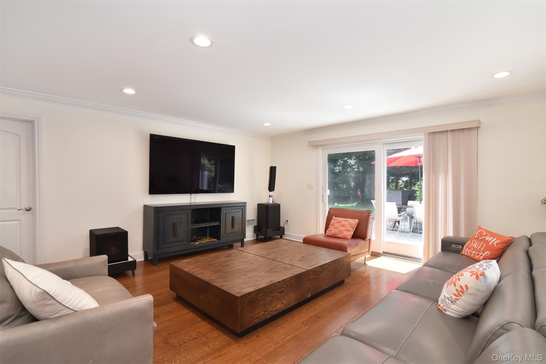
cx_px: 273
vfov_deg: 72.0
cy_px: 182
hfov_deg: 95.0
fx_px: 250
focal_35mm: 16
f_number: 8
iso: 640
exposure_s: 1/60
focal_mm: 11
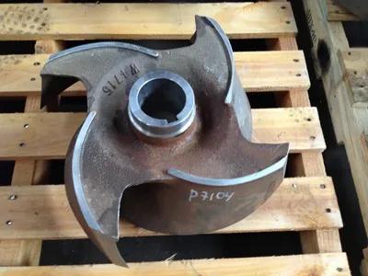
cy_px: 138
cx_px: 184
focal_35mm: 35
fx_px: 372
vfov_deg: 40.7
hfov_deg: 52.6
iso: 100
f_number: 2.4
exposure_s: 1/20
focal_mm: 4.28
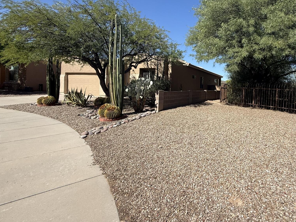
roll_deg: -2.5
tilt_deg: -0.8
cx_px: 199
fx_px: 162
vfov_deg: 68.1
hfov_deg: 81.6
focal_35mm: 19
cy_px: 91
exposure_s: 1/1656
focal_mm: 2.22
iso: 50
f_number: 2.2
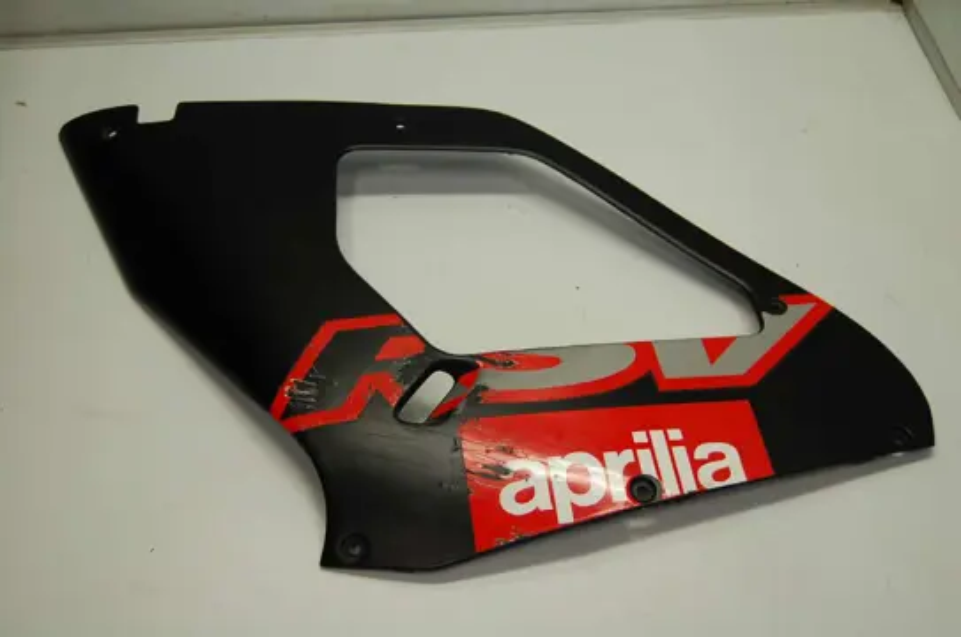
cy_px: 318
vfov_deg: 26.4
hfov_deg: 38.9
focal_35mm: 51
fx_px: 1359
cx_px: 480
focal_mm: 34
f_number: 4.5
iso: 400
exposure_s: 1/60
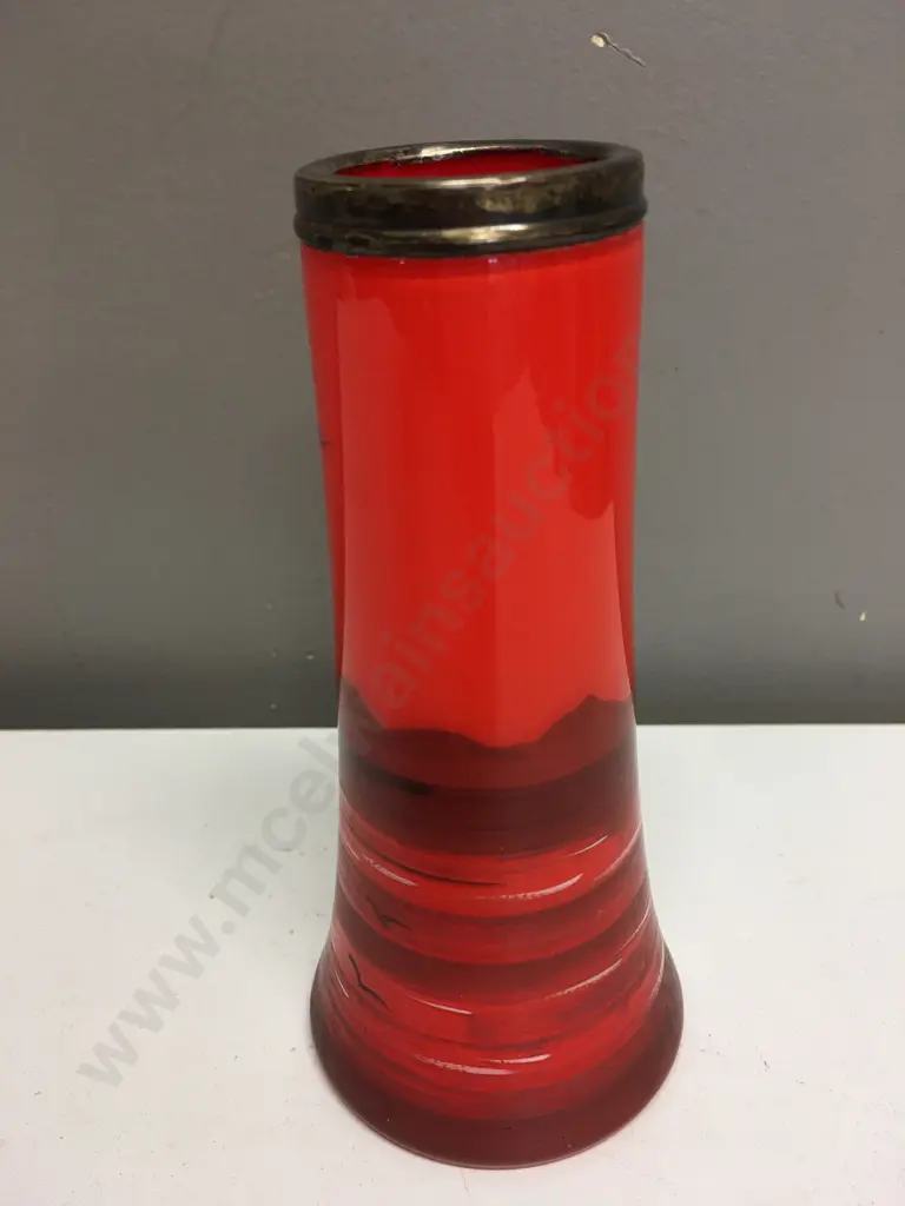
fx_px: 1011
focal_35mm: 29
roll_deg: +0.7
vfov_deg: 61.7
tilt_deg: -26.2
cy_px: 603
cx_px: 452
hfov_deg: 48.2
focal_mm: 4.15
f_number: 2.2
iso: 40
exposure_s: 1/33
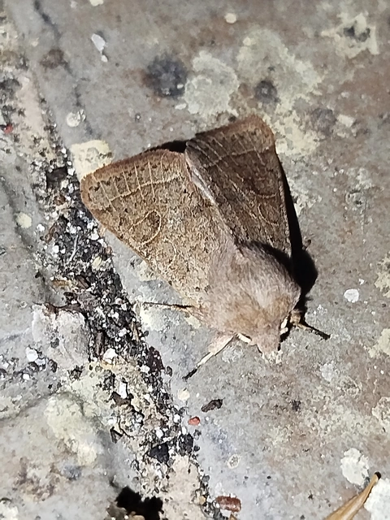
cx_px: 195
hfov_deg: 16.2
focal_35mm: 91
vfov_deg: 21.5
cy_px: 260
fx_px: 1367
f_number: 1.7
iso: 200
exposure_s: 1/50
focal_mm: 5.31
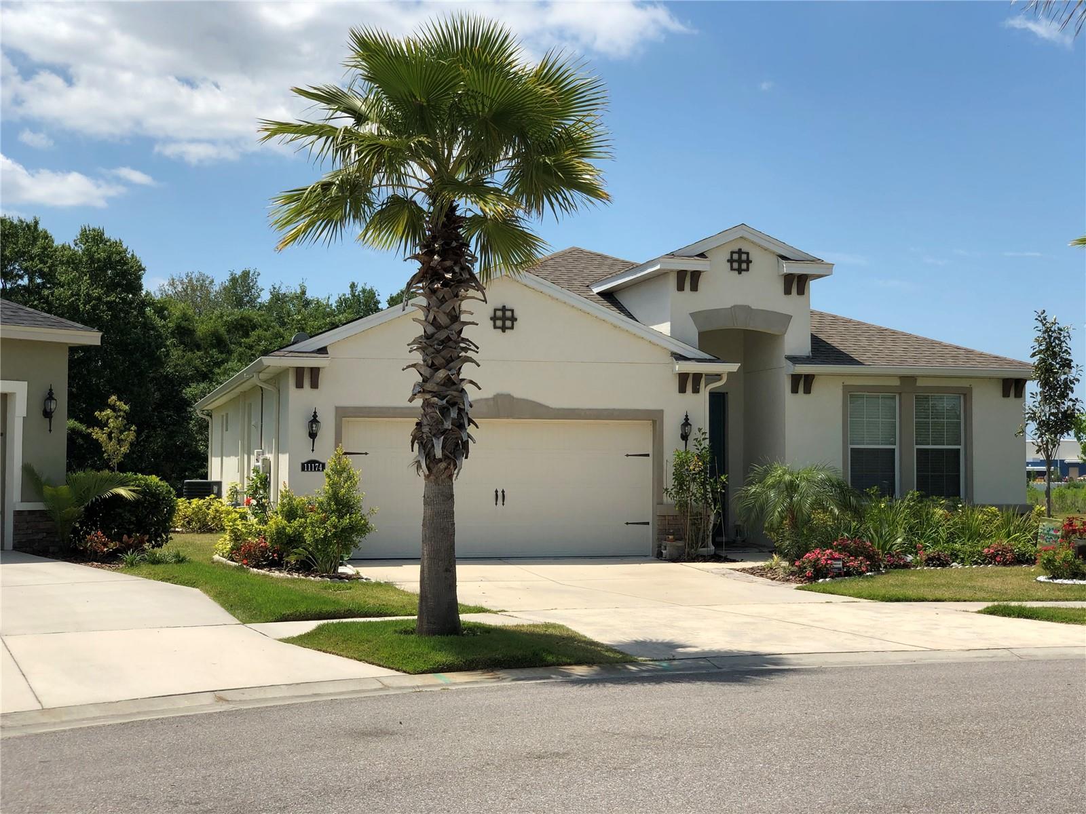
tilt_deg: +2.5
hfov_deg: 36.8
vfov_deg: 28.0
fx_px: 1631
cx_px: 543
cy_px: 407
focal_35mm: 52
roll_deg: -0.1
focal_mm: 6
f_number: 2.4
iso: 16
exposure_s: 1/1312
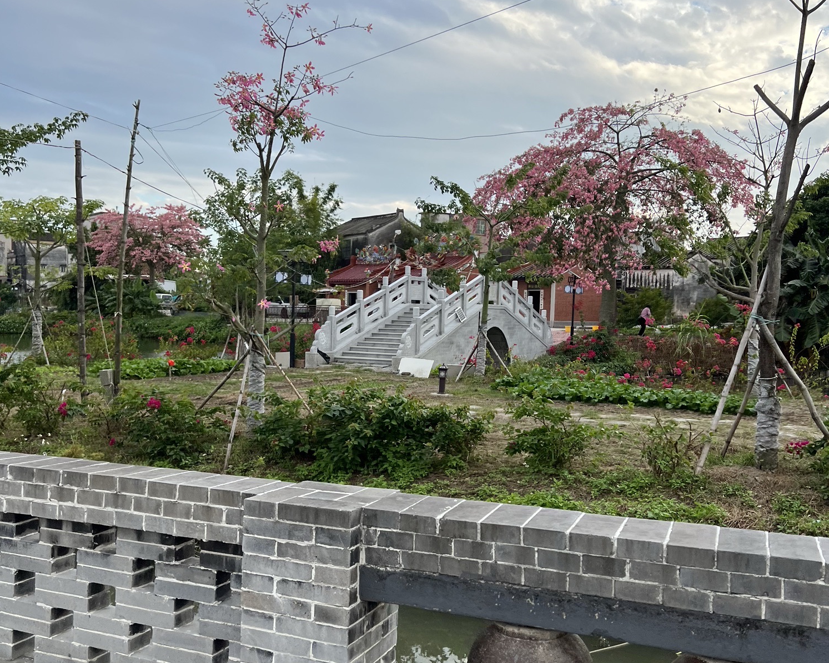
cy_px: 348
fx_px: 834
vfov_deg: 43.3
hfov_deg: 52.9
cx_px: 414
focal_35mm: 34
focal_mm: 5.7
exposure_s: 1/1311
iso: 50
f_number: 1.5
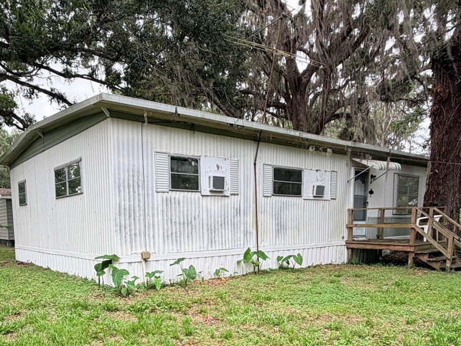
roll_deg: +1.8
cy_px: 275
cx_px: 165
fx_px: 386
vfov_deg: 45.8
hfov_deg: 60.6
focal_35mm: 29
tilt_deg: -7.7
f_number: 2.2
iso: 50
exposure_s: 1/214
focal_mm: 2.22
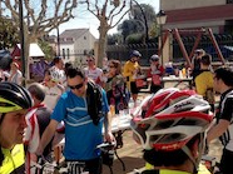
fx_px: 477
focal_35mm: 71
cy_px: 124
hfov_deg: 27.2
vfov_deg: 20.6
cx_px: 75
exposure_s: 1/1290
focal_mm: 4.12
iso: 50
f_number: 2.4
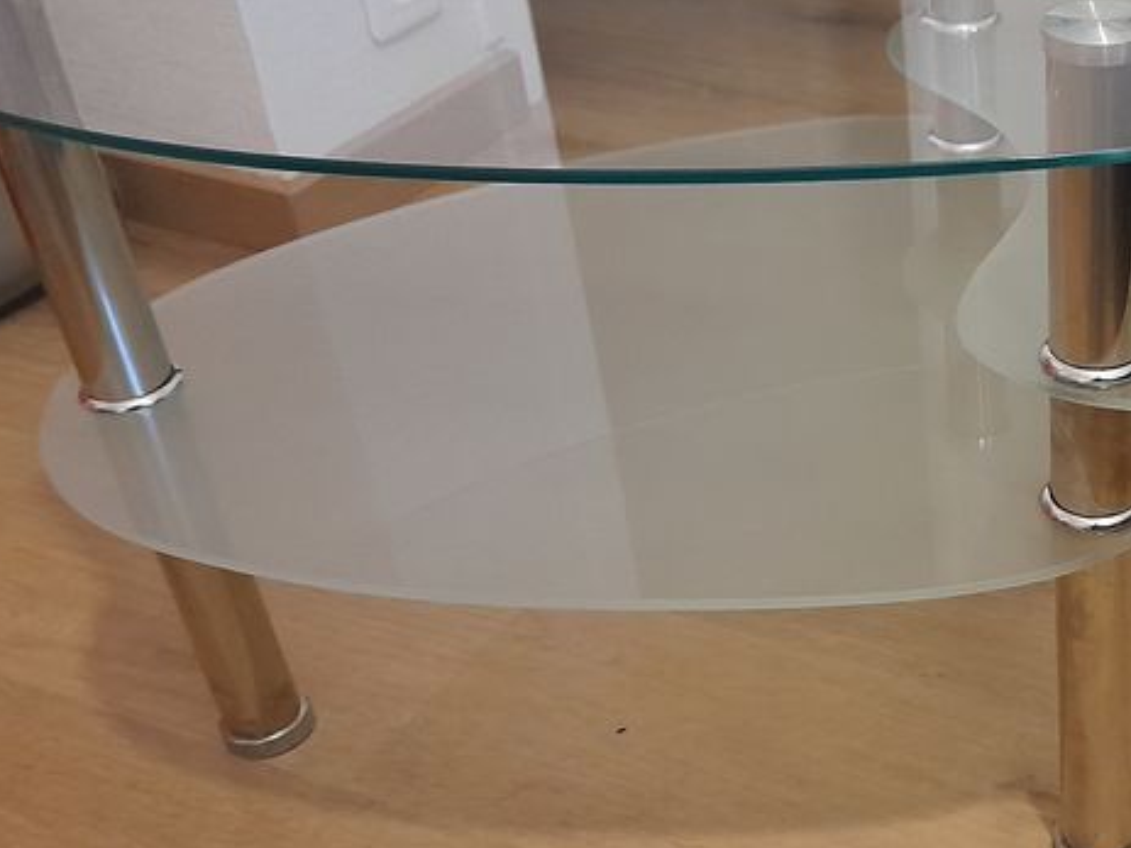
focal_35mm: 54
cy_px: 420
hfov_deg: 33.6
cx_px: 1026
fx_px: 1764
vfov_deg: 27.0
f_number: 2
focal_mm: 4.6
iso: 640
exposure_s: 1/20
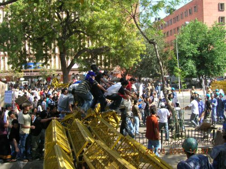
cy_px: 84
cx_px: 113
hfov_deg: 54.0
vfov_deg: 41.8
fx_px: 222
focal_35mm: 34
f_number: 4.9
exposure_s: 1/90.8
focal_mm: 5.7
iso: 50
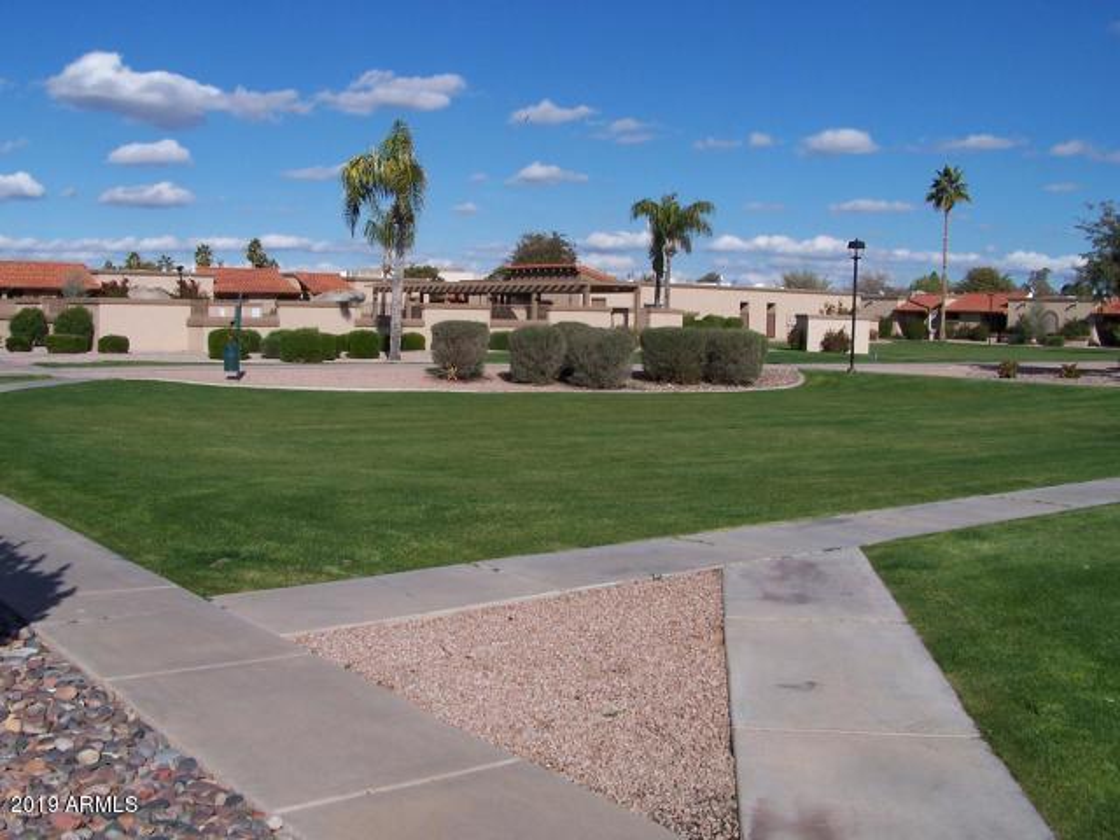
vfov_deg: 37.7
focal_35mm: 38
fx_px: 1229
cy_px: 420
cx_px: 560
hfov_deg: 49.0
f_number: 5.6
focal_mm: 6.3
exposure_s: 1/750
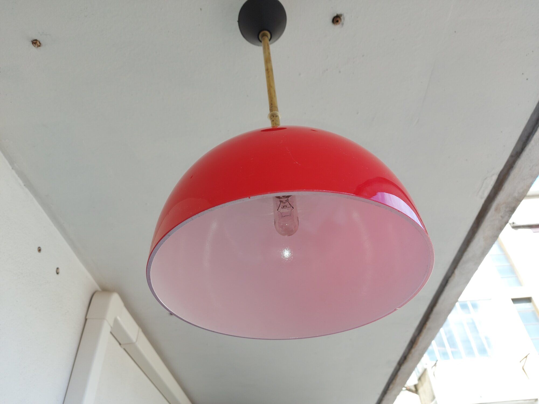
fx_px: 374
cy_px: 202
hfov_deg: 71.6
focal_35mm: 24
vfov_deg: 56.8
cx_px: 270
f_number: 1.8
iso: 32
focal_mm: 5.23
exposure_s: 1/193
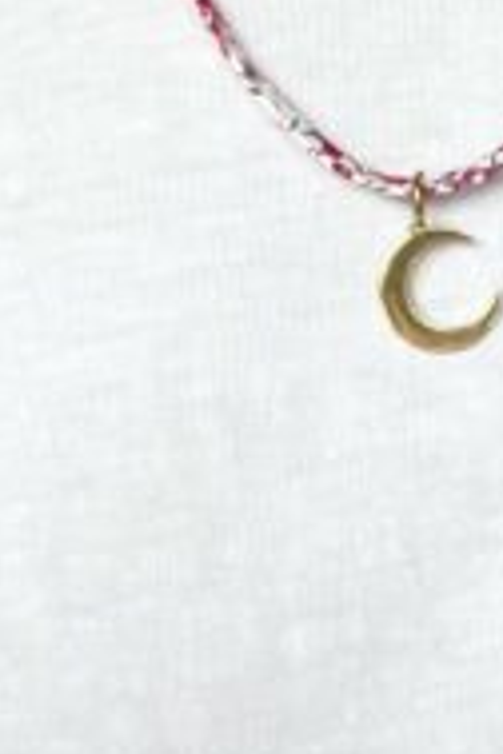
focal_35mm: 66
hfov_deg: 20.3
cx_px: 427
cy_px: 203
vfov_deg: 30.1
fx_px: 1383
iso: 100
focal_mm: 2.71
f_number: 2.2
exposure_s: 1/72
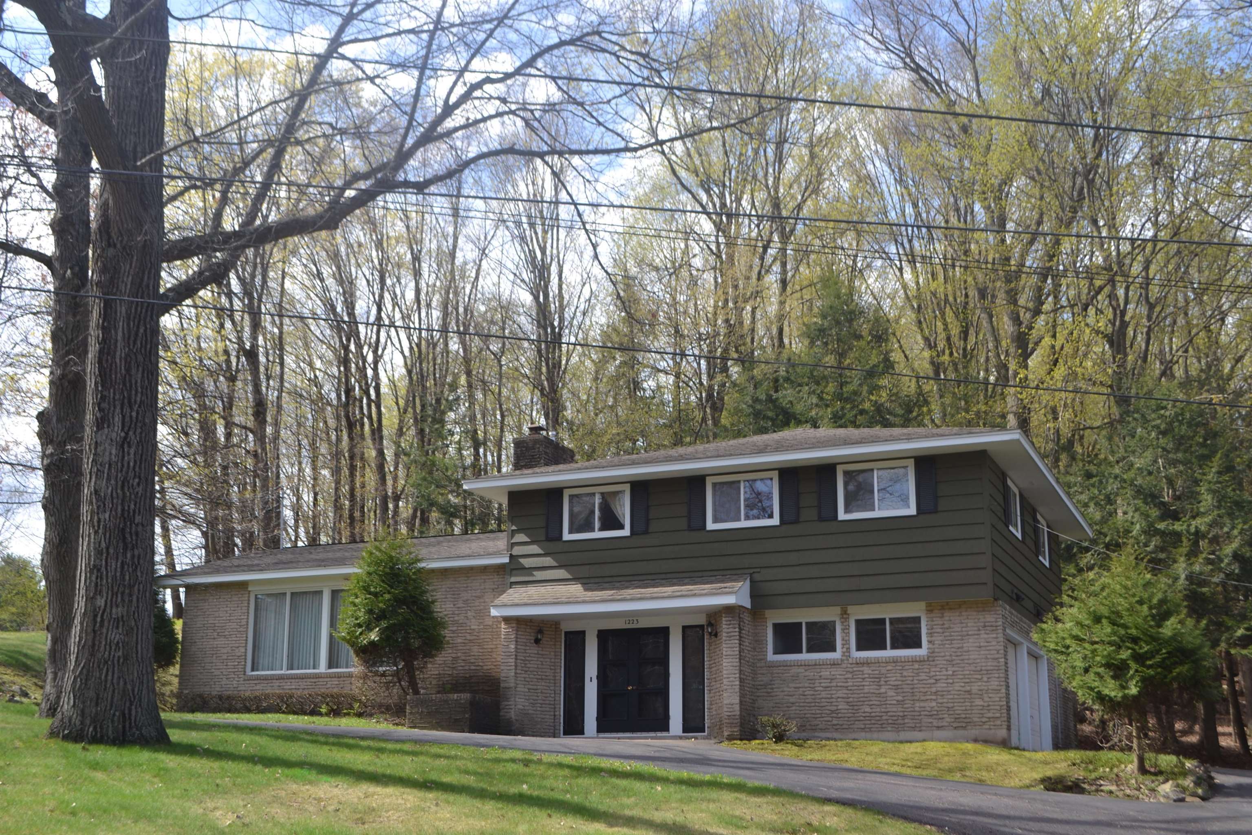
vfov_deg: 31.9
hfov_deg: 46.4
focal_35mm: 42
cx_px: 626
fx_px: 1461
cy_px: 418
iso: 100
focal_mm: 28
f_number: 6.3
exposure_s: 1/160
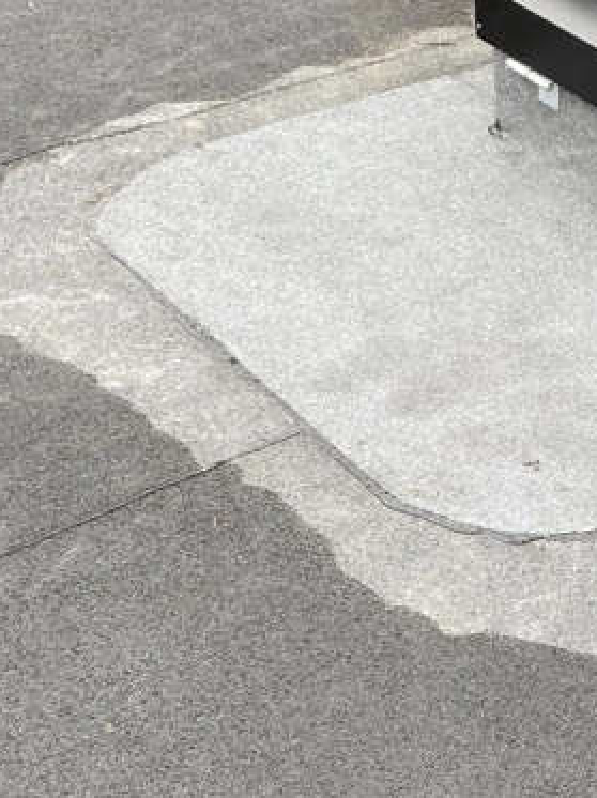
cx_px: 745
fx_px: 1543
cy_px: 563
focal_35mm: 67
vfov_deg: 28.7
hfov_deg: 20.3
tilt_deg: -48.5
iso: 80
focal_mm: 4.25
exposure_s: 1/121
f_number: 1.8
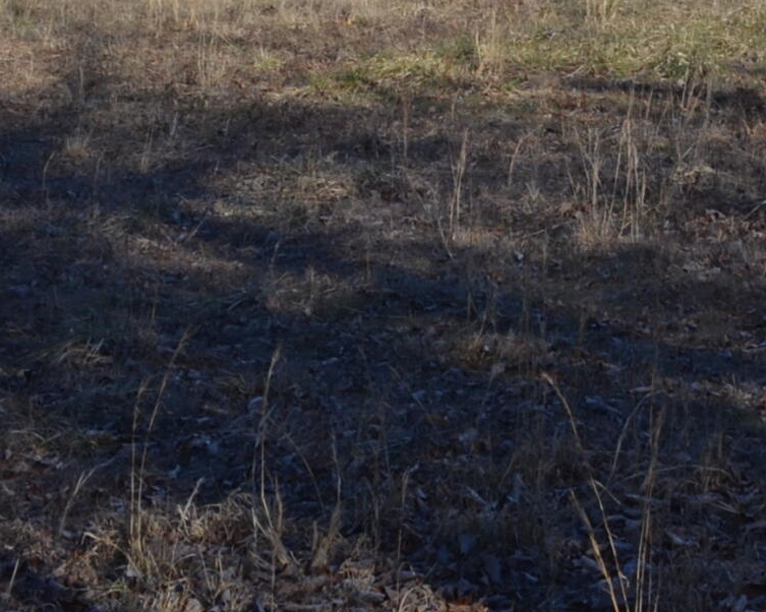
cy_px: -279
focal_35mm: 101
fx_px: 2289
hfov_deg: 17.9
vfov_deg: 14.3
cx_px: 974
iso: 100
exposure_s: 1/200
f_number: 7.1
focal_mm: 18
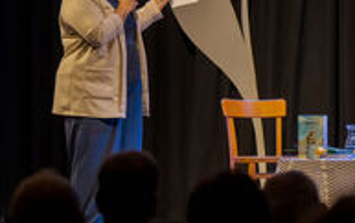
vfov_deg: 4.9
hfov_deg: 7.9
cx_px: 297
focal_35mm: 266
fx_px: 2576
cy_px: -3
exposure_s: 1/250
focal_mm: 108
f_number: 3.5
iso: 1250
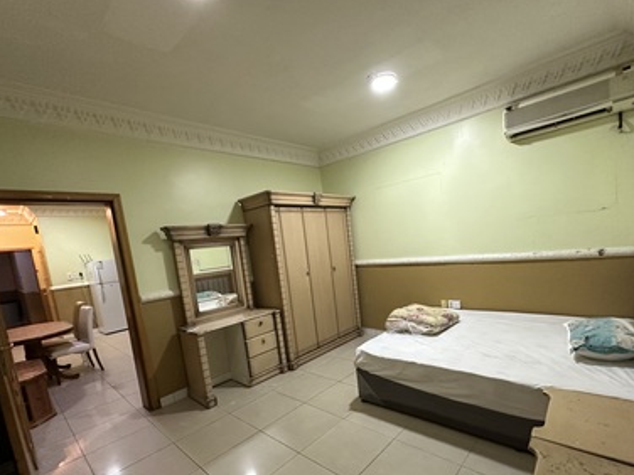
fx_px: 311
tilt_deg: -7.1
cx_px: 345
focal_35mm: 17
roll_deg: +6.4
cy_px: 279
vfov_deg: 74.1
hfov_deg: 90.8
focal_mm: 2.22
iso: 400
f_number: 2.2
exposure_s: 1/60
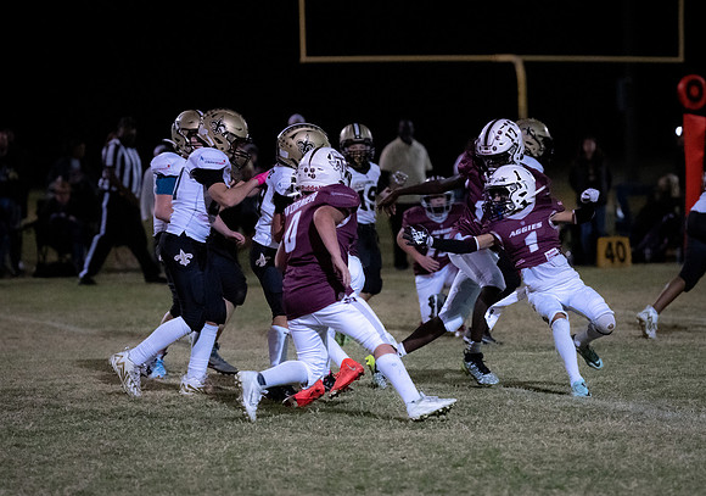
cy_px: 251
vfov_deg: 6.6
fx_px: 4311
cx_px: 398
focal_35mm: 216
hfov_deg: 9.4
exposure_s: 1/1000
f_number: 2.8
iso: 12800
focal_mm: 136
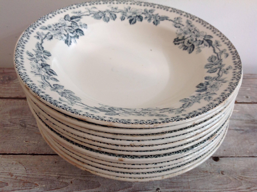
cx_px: 128
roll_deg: -3.2
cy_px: 96
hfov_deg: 52.7
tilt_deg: -41.6
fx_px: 259
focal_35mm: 35
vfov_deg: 40.6
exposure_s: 1/24
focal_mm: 4.28
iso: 64
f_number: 2.4
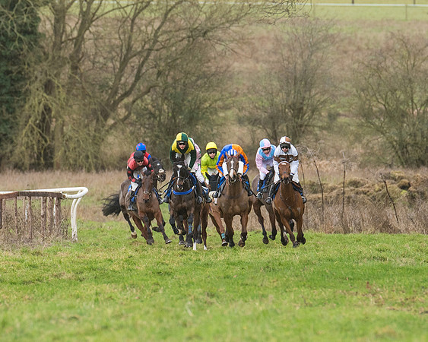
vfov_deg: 2.2
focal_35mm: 697
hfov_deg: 2.8
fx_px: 8832
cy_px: 125
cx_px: 192
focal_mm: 300
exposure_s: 1/1000
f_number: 4
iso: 800
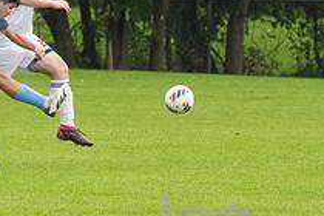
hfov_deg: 2.5
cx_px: -12
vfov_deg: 1.7
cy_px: 32
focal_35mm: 830
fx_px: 7469
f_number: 4.5
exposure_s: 1/2000
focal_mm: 200
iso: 2500
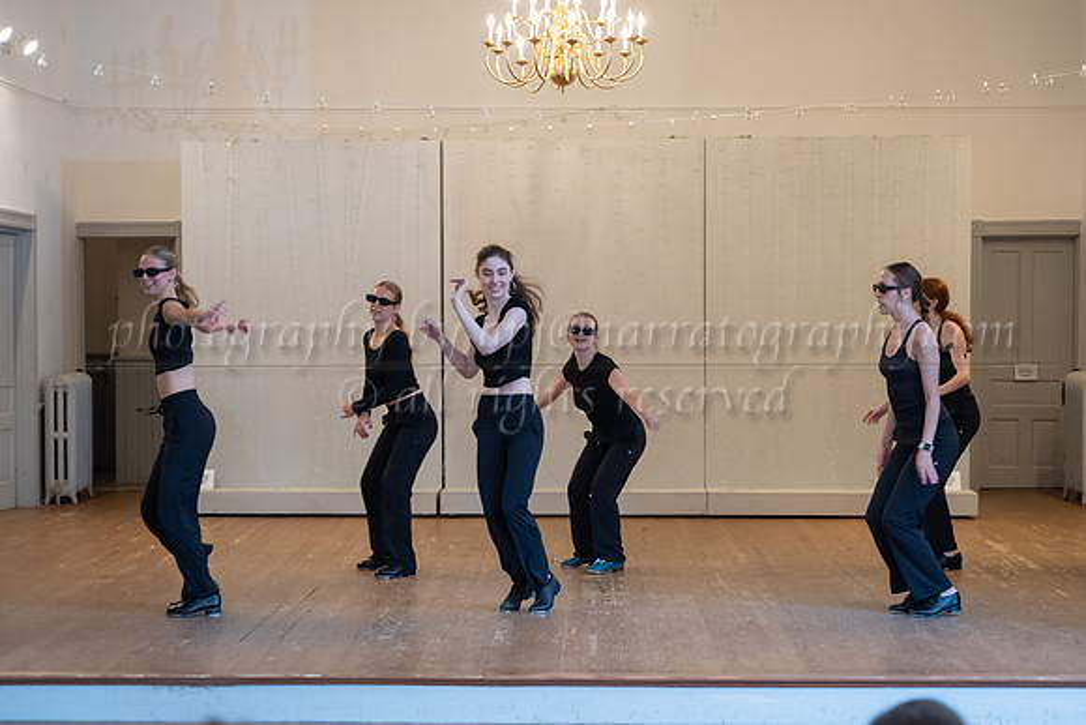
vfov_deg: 19.7
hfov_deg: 29.2
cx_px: 517
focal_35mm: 69
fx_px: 2088
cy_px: 386
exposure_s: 1/200
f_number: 2.8
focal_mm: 59
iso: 1600
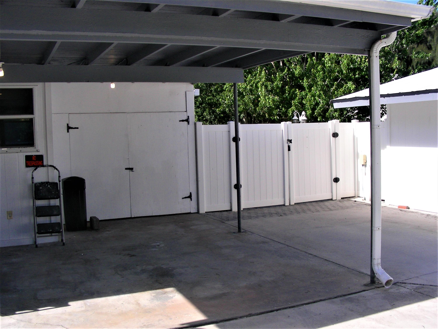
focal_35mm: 38
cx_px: 219
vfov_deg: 37.7
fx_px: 481
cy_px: 164
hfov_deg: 49.0
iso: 50
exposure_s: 1/611
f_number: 4
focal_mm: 6.3
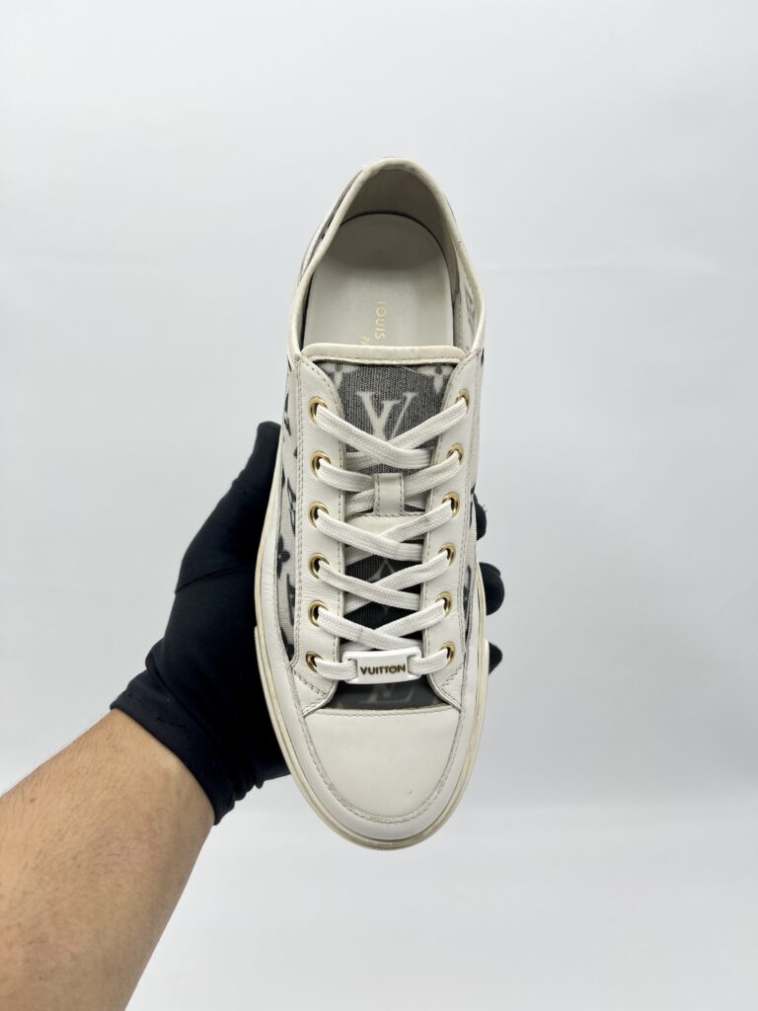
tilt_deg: -13.0
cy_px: 506
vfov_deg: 67.3
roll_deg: +0.2
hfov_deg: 53.1
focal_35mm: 26
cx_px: 379
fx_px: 759
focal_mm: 5.7
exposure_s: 1/155
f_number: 1.5
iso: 40
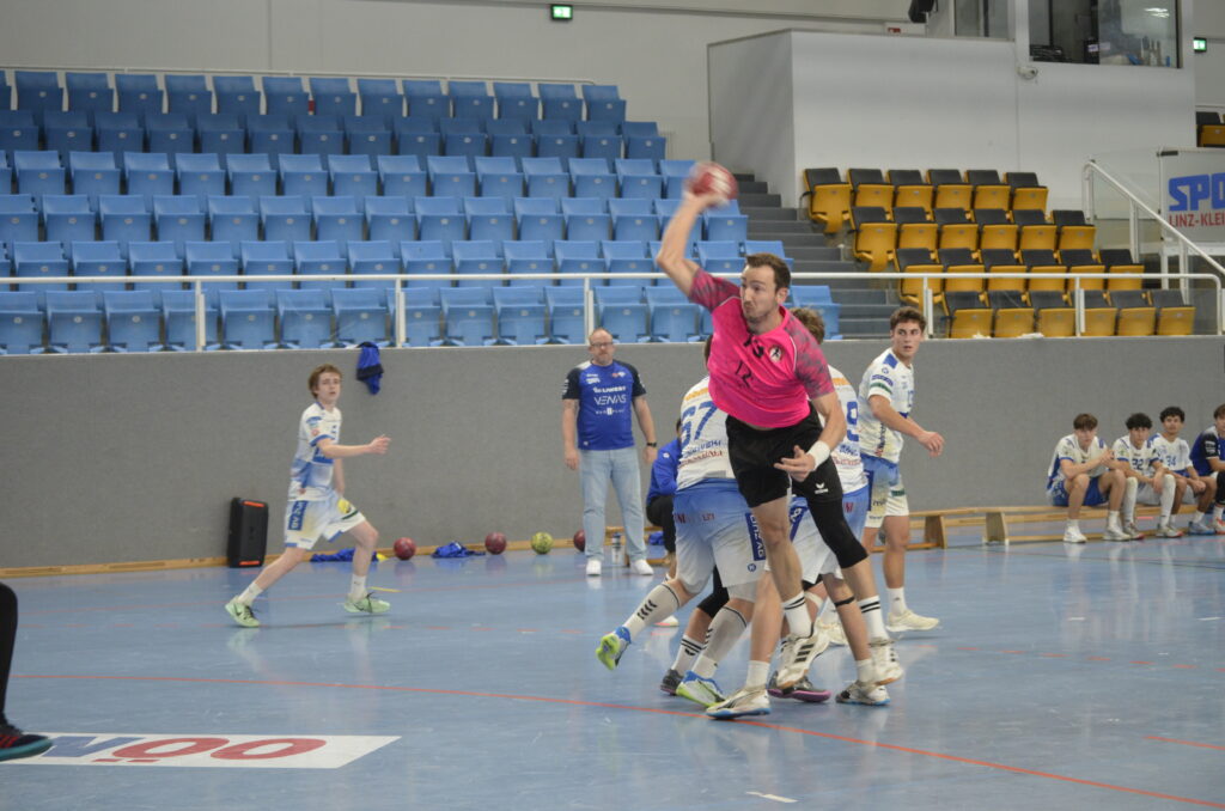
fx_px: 2801
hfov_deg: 24.7
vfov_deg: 16.5
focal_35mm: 82
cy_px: 406
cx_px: 612
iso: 1600
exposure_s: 1/320
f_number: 4
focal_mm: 55
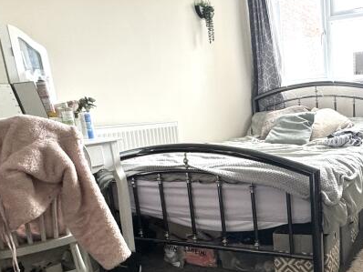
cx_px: 309
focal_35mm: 36
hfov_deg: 47.4
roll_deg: +2.7
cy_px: 180
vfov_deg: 39.3
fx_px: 378
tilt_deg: -12.0
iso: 320
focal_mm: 2.22
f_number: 2.2
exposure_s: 1/99
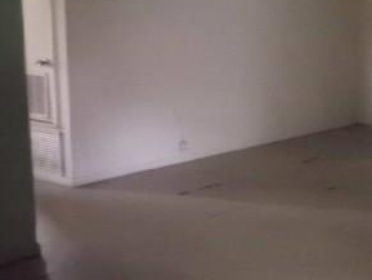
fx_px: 667
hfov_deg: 28.3
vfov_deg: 23.5
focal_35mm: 62
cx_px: 411
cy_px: 86
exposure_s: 1/60
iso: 1600
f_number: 2.8
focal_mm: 5.05
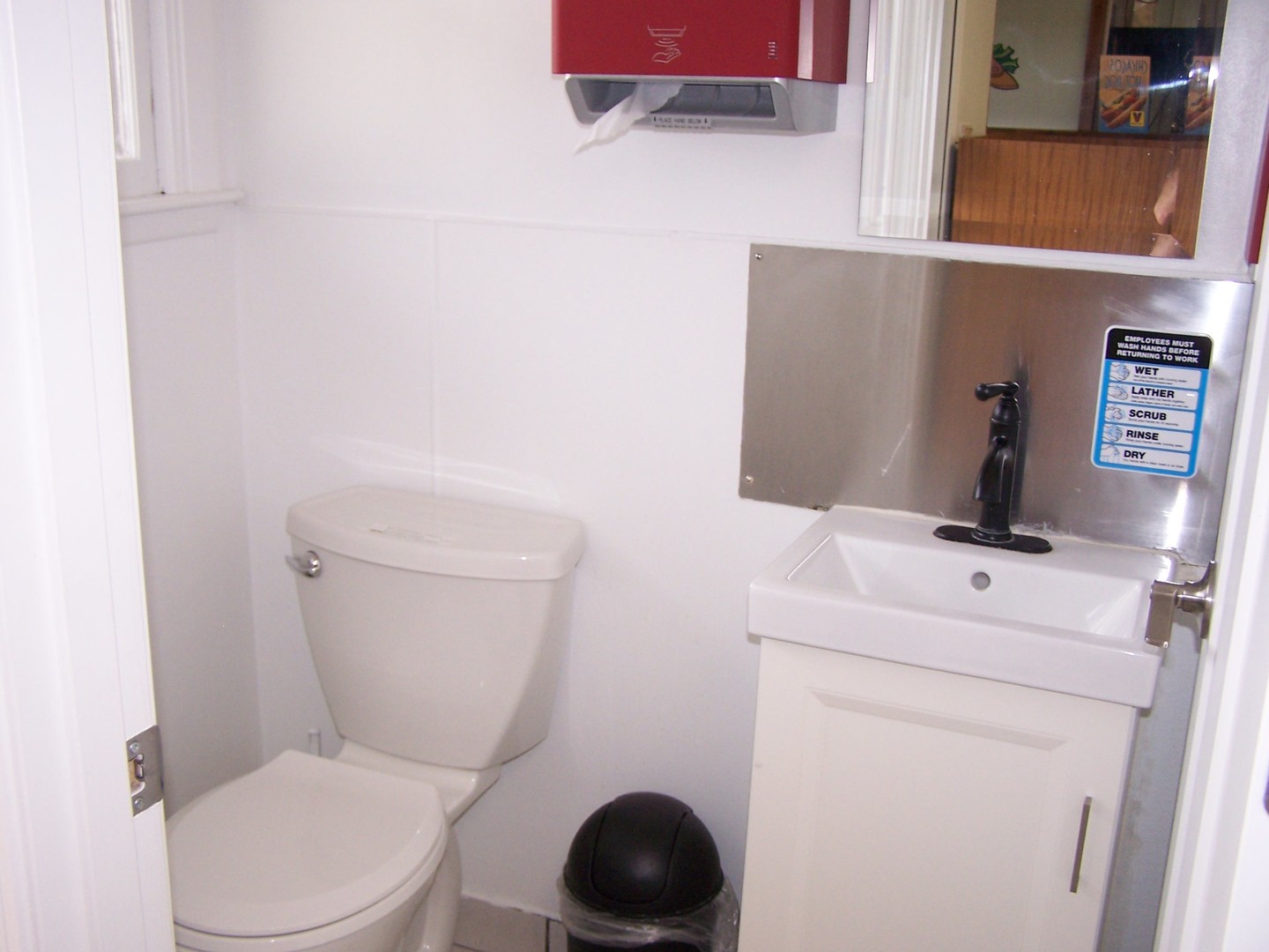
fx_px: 1393
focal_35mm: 38
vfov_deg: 37.7
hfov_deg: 49.0
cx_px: 634
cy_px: 476
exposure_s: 1/60
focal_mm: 6.3
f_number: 2.8
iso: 140
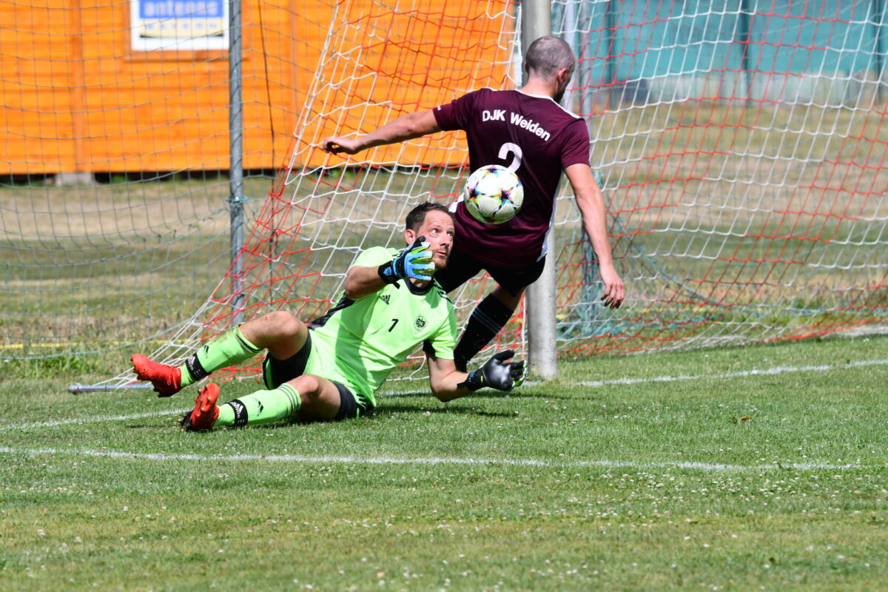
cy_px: 296
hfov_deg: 5.5
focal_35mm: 375
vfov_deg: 3.7
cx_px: 444
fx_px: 9249
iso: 400
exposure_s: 1/1600
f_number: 7.1
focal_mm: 250
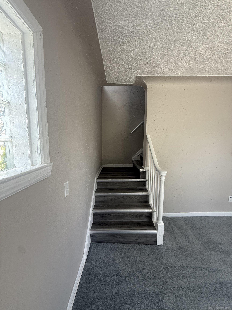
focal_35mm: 14
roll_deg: +0.0
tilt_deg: -5.8
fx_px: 125
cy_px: 155
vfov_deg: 102.1
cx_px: 116
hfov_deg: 85.7
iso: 100
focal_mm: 2.22
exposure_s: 1/99
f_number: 2.2
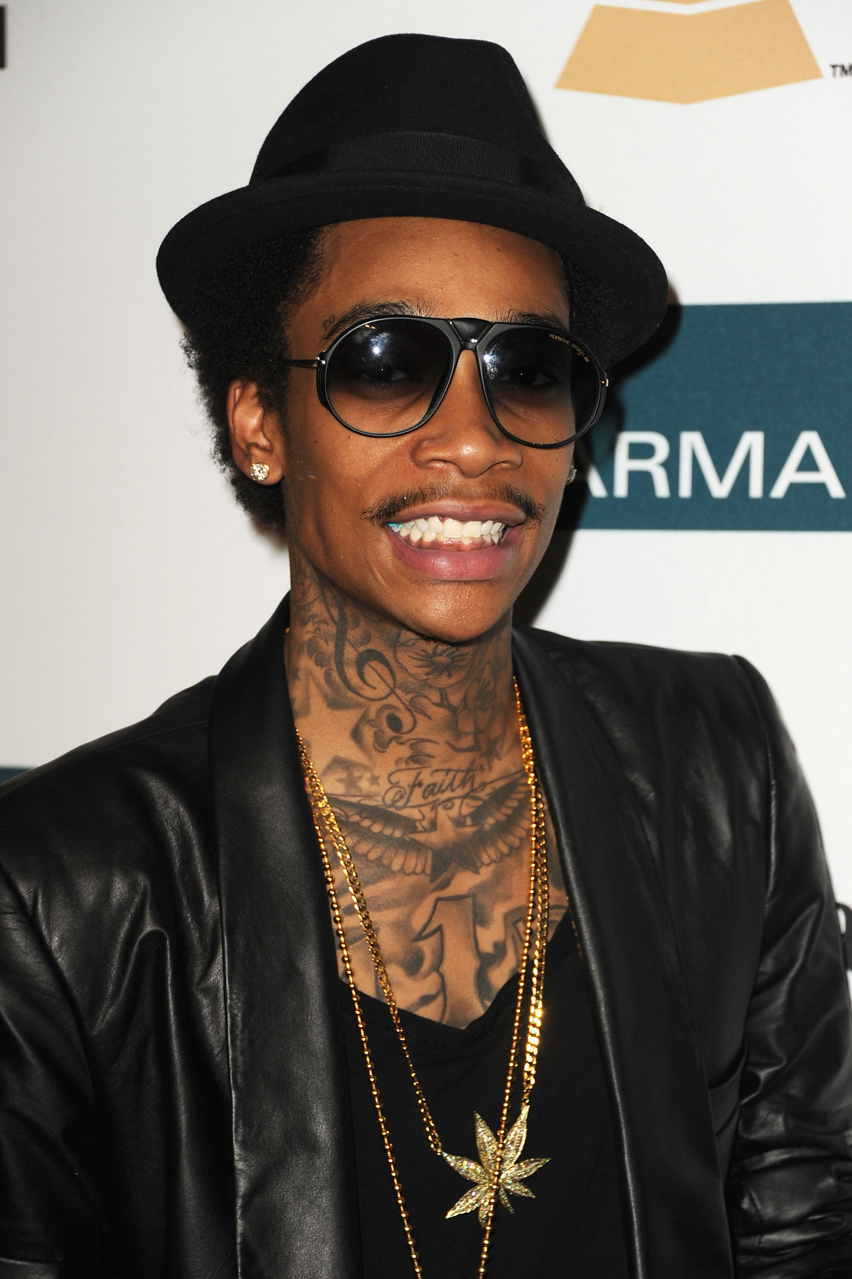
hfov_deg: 10.1
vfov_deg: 15.2
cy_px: 640
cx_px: 426
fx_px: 4797
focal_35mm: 135
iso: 250
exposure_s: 1/200
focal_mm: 135
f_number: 5.6
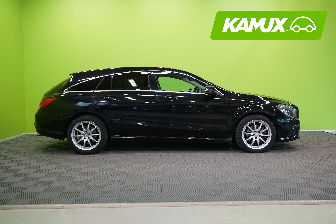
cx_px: 168
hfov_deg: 55.8
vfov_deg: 38.9
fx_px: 317
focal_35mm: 34
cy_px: 112
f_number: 6.3
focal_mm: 34
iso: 640
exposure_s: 1/30
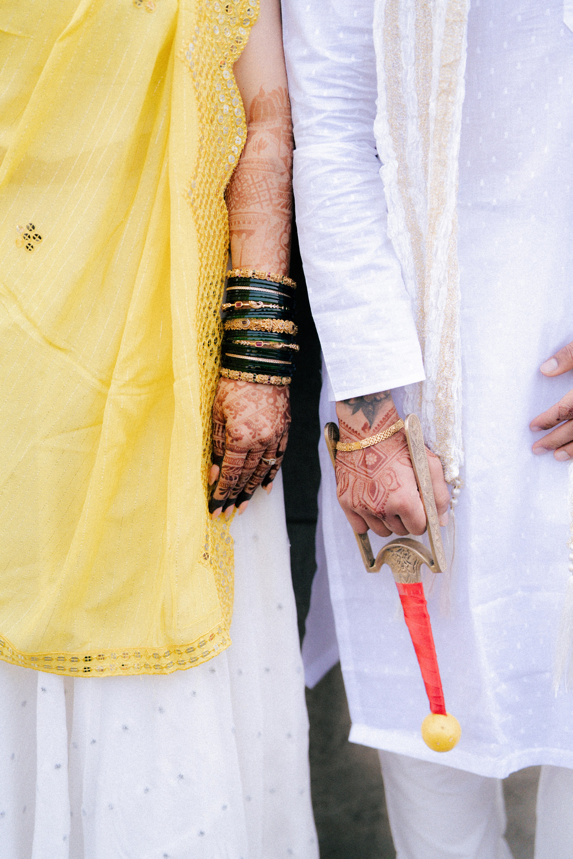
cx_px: 286
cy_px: 430
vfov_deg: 39.6
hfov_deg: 27.0
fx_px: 1194
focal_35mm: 50
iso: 800
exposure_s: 1/5000
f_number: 1.8
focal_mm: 50
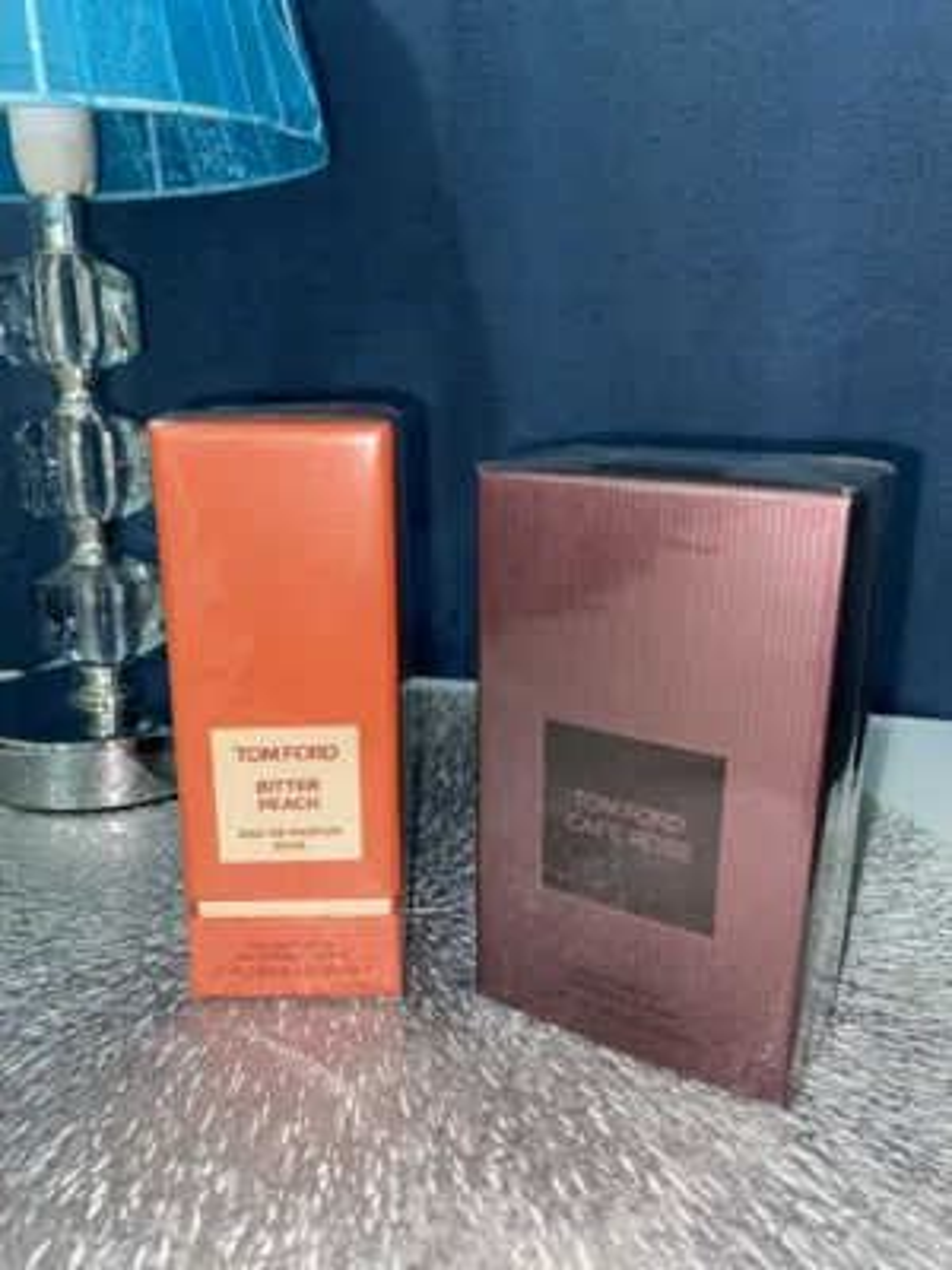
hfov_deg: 53.1
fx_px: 953
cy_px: 635
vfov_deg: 67.3
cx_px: 476
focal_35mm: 26
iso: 40
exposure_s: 1/6
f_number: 1.8
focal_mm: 4.25
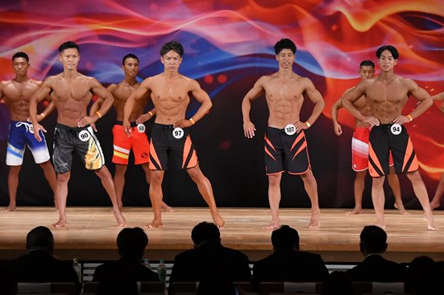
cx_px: 279
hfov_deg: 11.9
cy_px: 120
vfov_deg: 7.9
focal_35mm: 173
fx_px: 2133
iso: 3200
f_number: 5.6
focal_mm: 82
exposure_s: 1/400
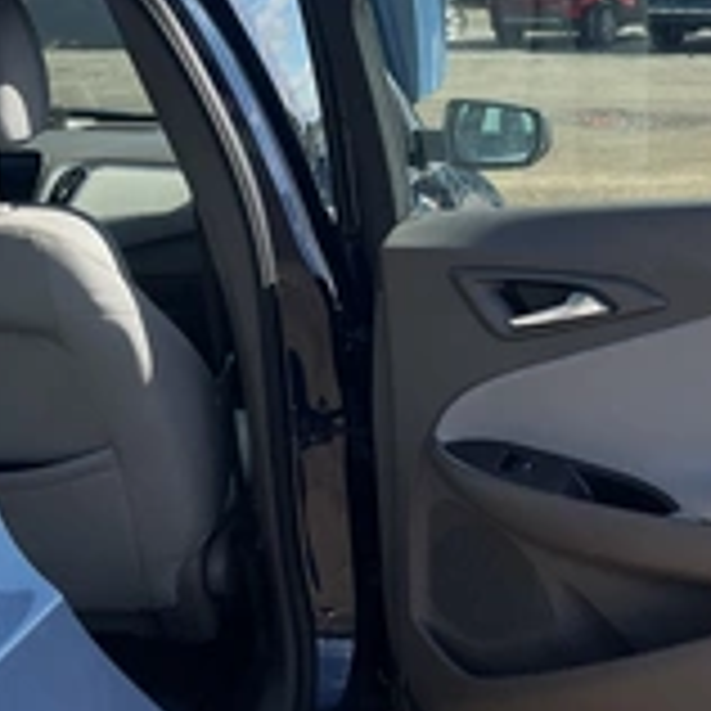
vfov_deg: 26.5
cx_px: 486
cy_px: 306
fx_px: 1510
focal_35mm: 65
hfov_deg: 26.3
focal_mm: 3
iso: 25
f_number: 1.8
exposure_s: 1/804
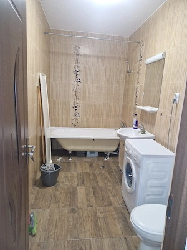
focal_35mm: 23
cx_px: 94
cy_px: 125
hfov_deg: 58.9
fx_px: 166
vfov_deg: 73.9
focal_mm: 5.54
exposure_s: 1/20
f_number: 1.8
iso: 202
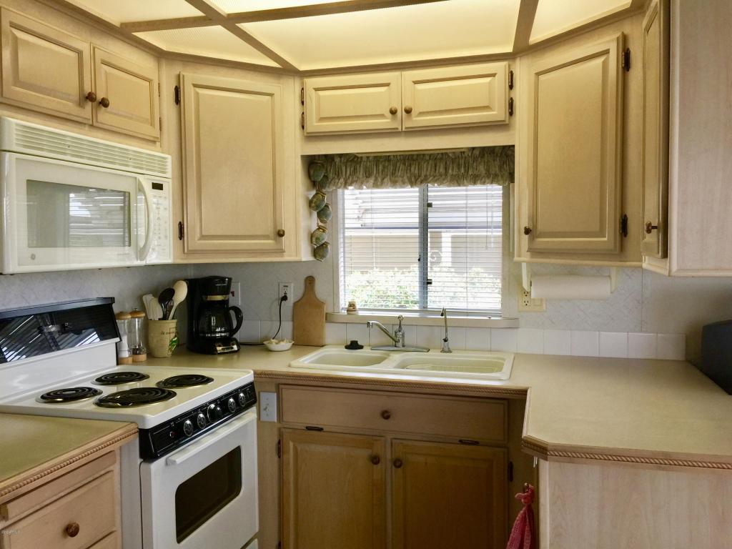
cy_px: 274
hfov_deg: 61.7
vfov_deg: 48.2
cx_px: 366
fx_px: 613
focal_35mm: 29
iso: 32
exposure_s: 1/30
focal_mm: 4.15
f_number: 2.2
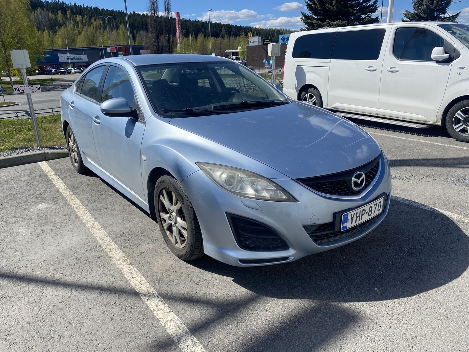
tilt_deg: -19.3
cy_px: 176
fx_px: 352
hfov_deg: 67.3
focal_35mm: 26
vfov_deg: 53.1
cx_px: 234
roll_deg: +1.9
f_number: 1.8
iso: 32
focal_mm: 4.25
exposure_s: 1/3125
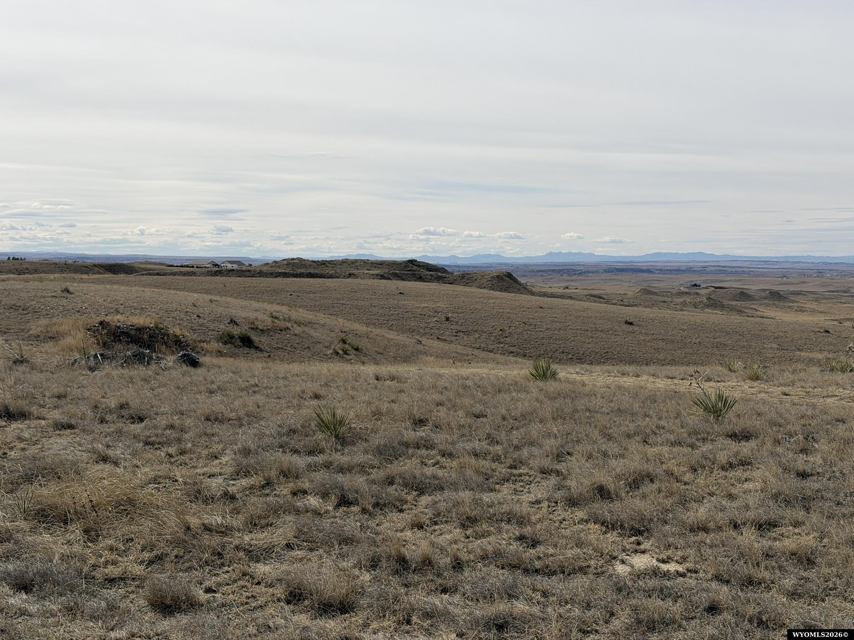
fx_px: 1184
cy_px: 320
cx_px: 427
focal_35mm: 48
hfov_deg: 39.7
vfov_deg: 30.3
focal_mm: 6.76
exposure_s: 1/9901
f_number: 1.78
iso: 64
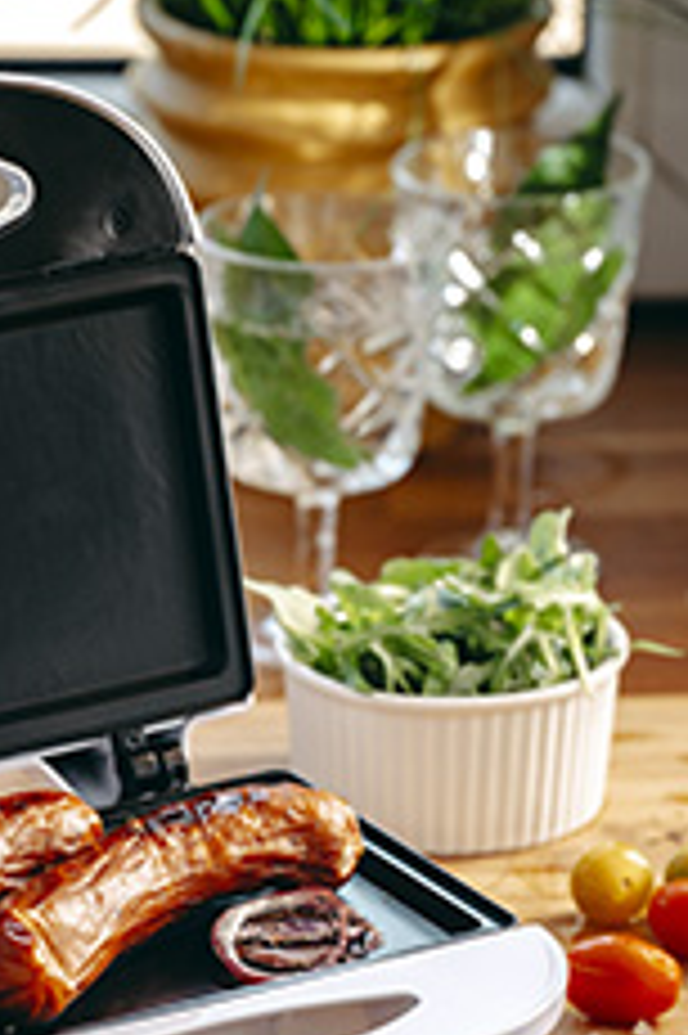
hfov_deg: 6.0
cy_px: 814
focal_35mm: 228
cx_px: -16
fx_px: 6545
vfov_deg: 9.0
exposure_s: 1/125
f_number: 4.5
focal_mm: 105
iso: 125
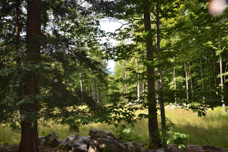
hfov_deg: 61.9
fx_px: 190
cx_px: 114
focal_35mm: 30
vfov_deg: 43.6
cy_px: 76
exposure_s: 1/200
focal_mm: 20
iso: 100
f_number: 4
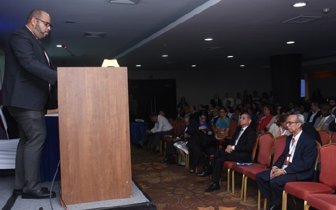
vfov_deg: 35.8
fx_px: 325
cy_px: 102
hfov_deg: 54.6
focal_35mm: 36
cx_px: 167
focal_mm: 23
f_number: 5.6
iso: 400
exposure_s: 1/60
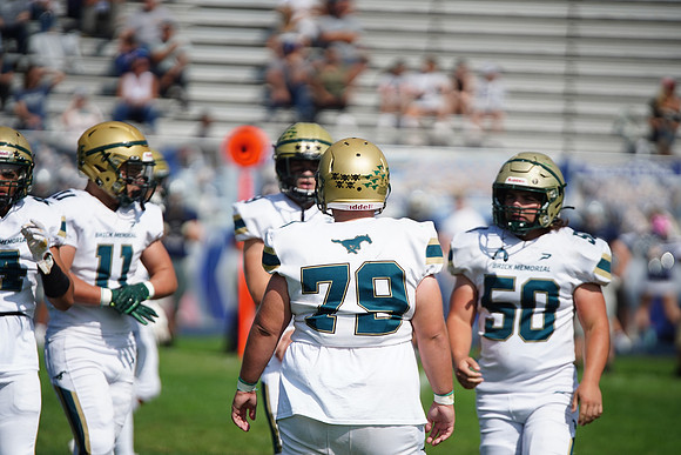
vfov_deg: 4.6
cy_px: 228
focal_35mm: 300
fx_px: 5676
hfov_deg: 6.9
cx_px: 340
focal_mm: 300
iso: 400
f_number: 2.8
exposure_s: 1/8000
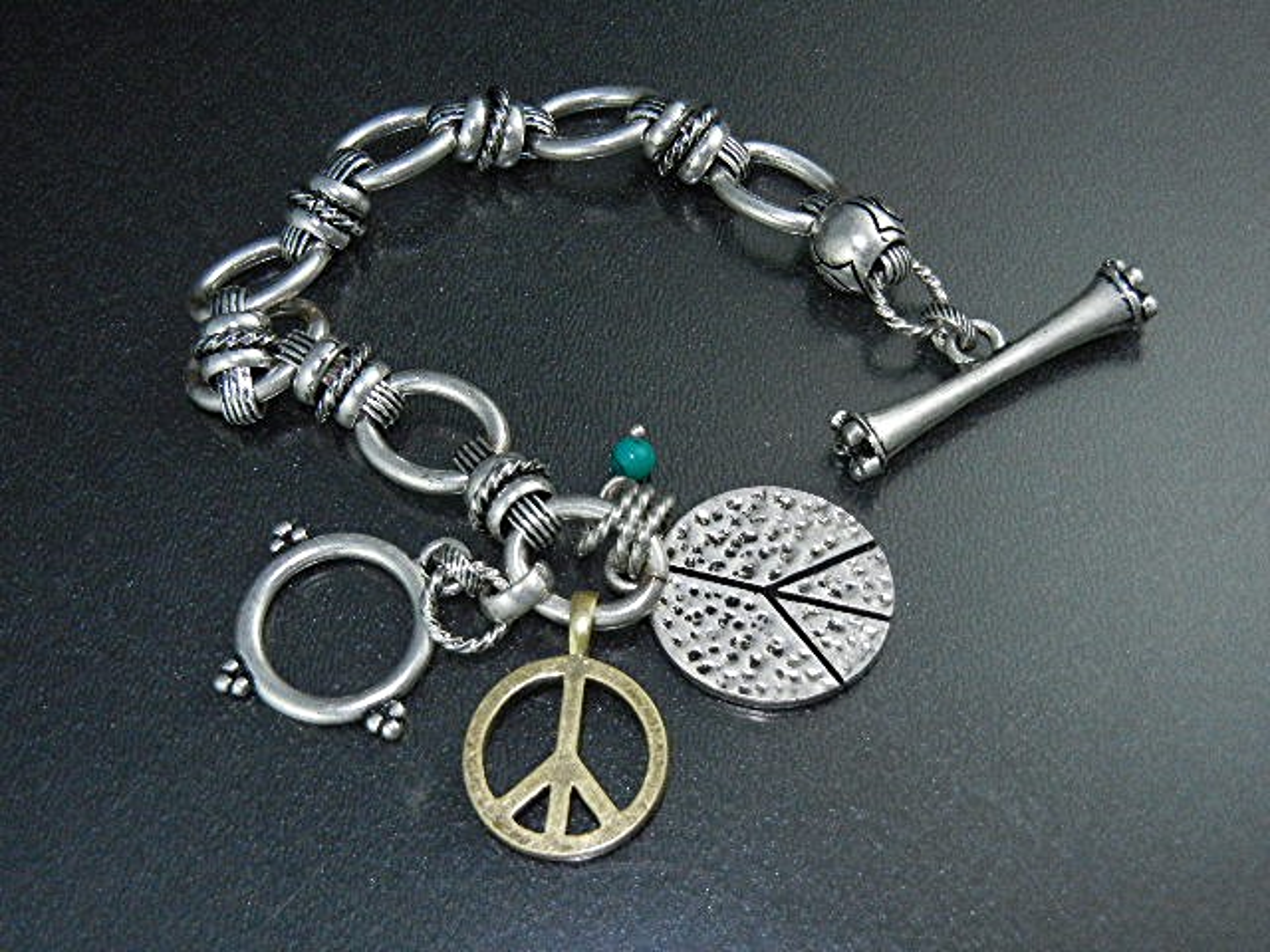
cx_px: 635
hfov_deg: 32.7
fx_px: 2165
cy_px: 476
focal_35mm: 59
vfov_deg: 24.8
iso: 800
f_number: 8
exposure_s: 1/30
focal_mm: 10.6
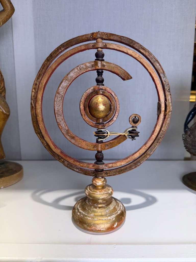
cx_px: 98
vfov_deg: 71.6
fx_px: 181
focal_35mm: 24
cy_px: 131
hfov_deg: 56.8
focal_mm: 6.76
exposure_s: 1/358
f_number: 1.78
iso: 80
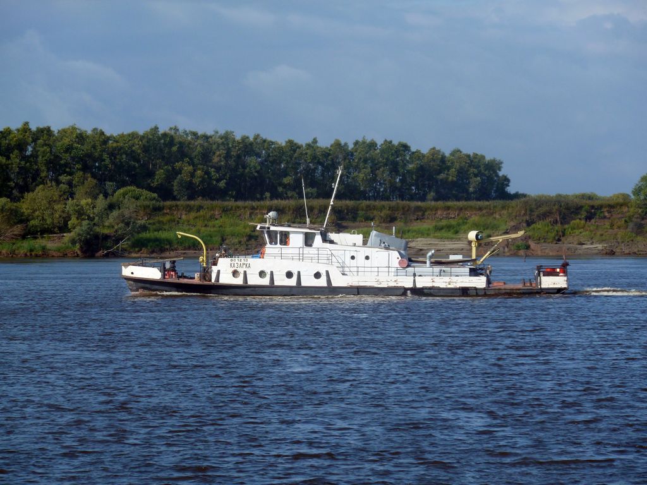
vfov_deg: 8.8
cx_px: 324
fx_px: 3159
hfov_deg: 11.7
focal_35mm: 169
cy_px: 242
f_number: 5
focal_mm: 27.8
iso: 80
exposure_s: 1/500
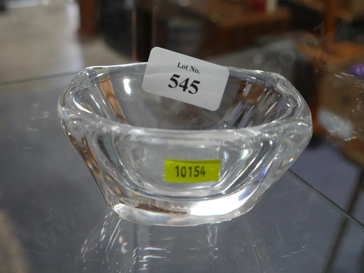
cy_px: 136
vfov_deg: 31.5
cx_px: 182
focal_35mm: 46
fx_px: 484
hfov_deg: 41.2
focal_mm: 23
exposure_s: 1/60
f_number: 5.1
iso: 320
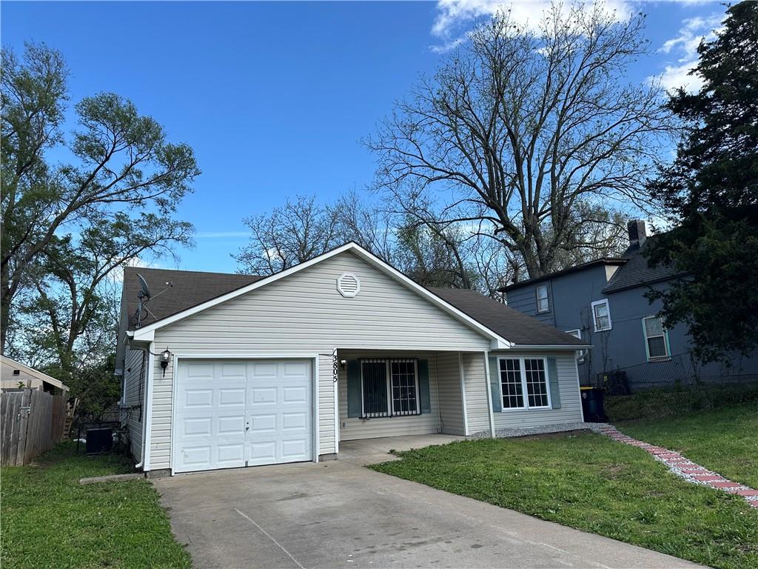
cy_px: 284
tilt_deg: +11.4
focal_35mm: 24
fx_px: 526
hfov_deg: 71.6
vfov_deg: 56.8
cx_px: 379
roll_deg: +2.2
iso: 80
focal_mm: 6.86
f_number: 1.78
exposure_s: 1/2732
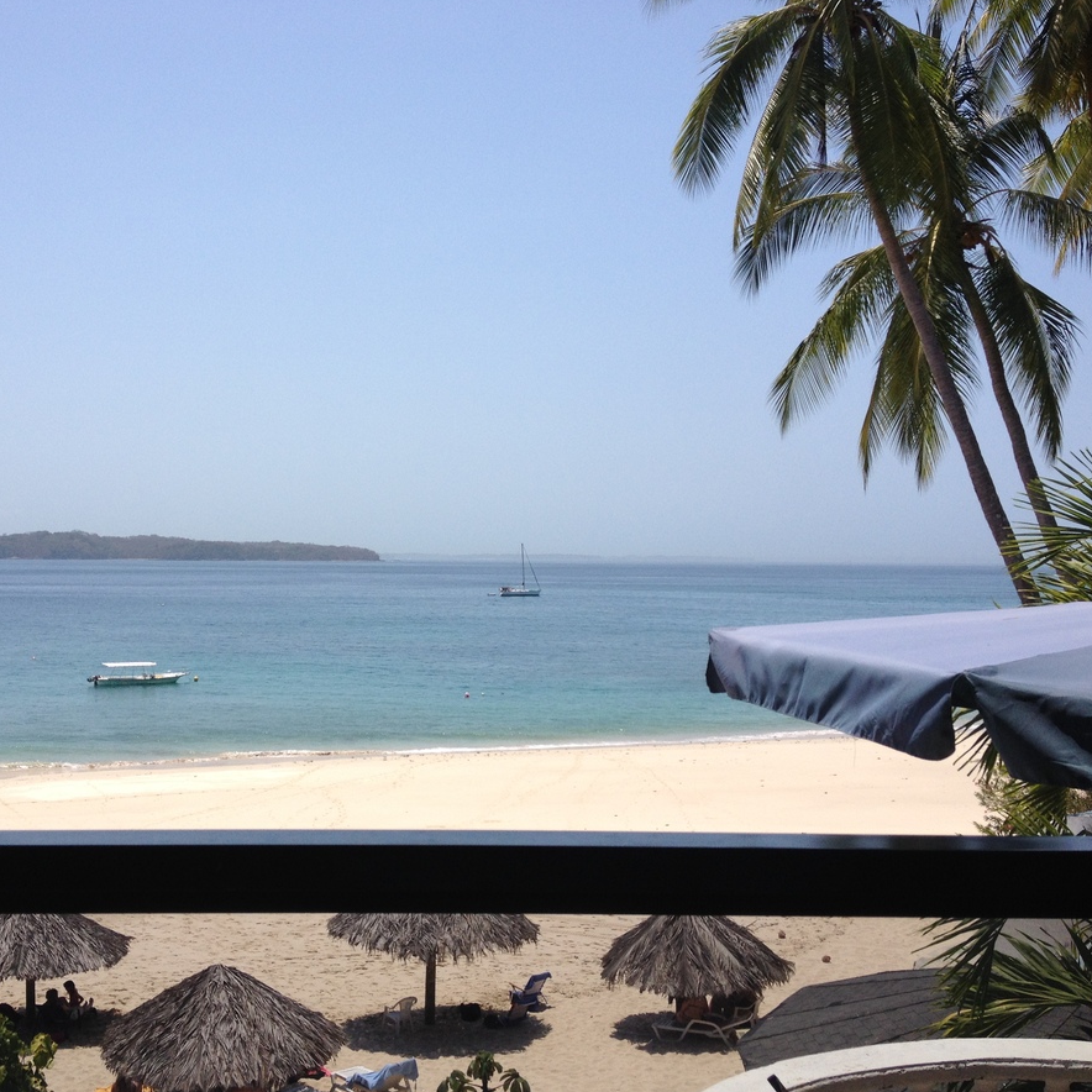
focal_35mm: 42
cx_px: 420
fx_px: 1499
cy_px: 545
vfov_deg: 40.0
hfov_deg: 39.8
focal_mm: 4.28
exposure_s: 1/2907
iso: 50
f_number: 2.4
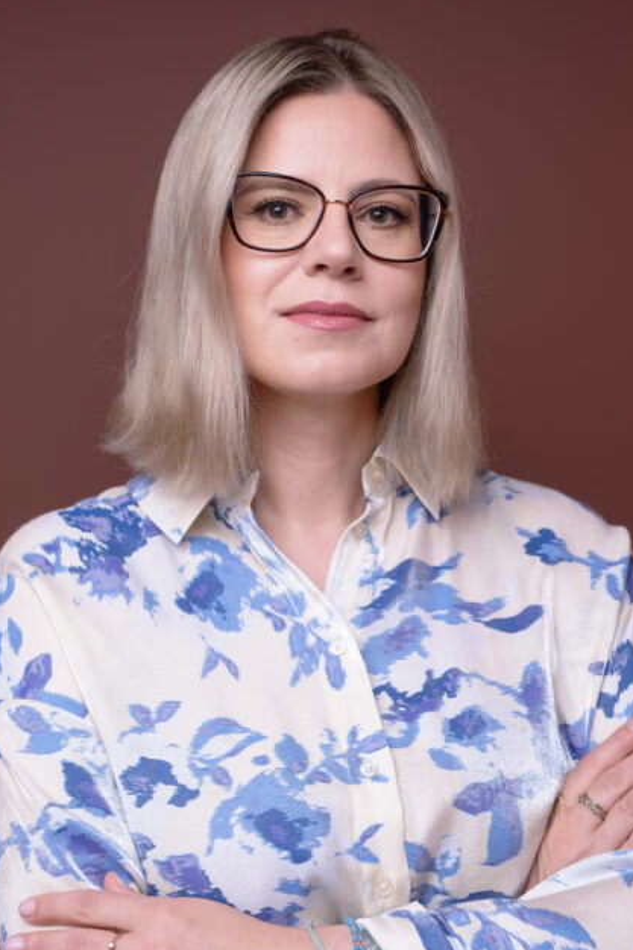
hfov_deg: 24.5
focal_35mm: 55
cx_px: 356
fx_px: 1459
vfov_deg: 35.8
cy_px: 615
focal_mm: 33.8
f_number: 2.8
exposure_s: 1/125
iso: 50
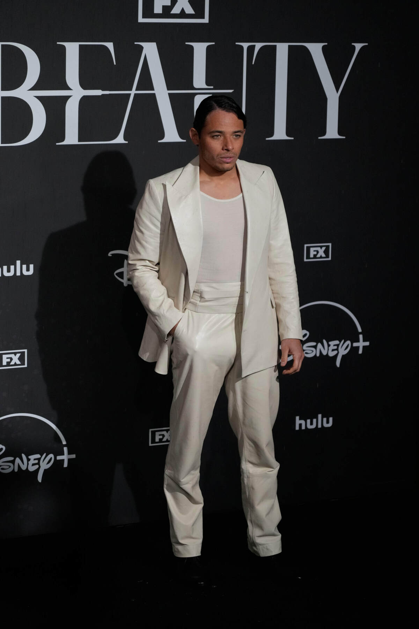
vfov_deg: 19.5
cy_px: 314
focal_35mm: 105
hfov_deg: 13.0
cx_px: 210
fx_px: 1833
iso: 3200
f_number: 4
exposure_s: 1/500
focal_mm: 105
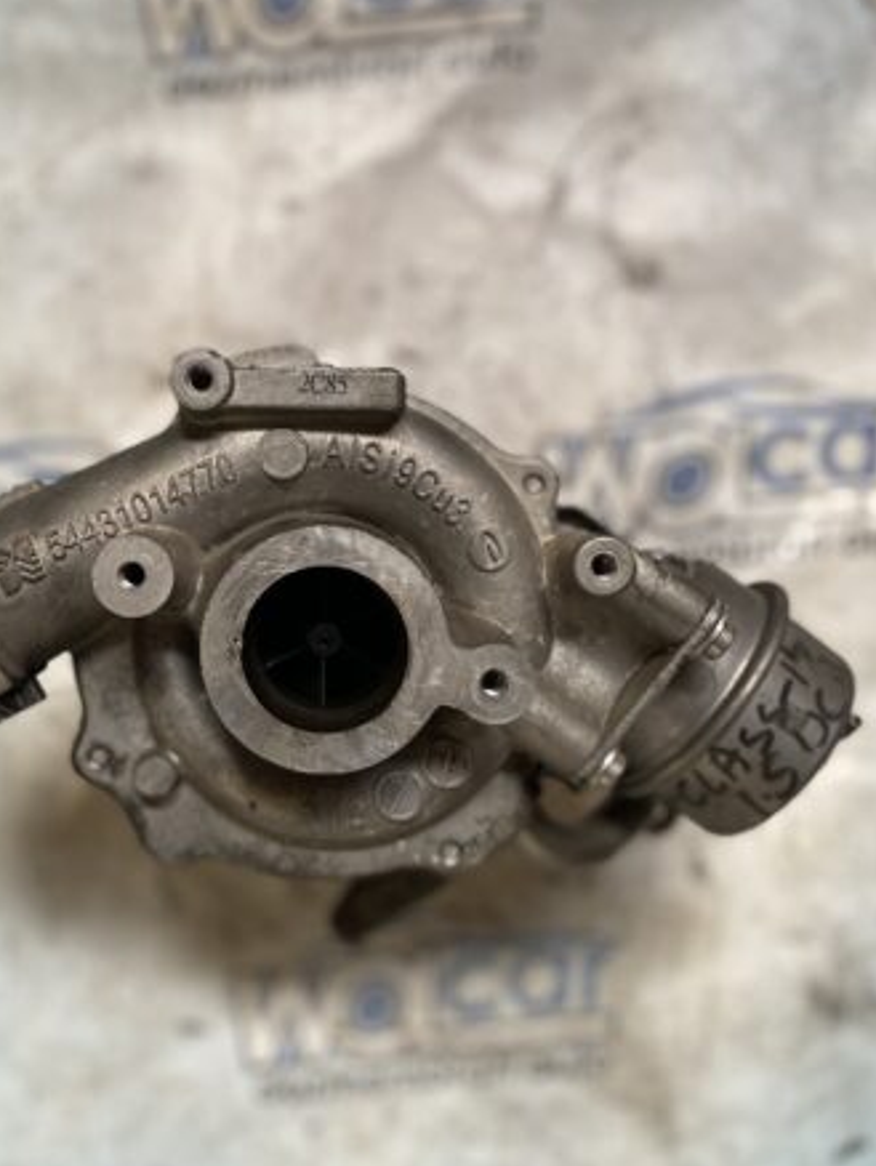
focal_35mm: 34
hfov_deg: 41.6
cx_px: 346
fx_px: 1146
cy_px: 574
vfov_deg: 53.9
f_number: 1.8
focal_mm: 4.25
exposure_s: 1/50
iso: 160
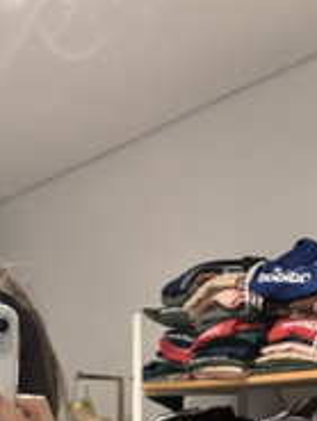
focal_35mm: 75
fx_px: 915
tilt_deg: -17.6
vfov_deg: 23.3
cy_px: 529
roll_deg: +1.4
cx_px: -21
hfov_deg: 19.0
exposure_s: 1/33
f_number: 1.6
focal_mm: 5.96
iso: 640
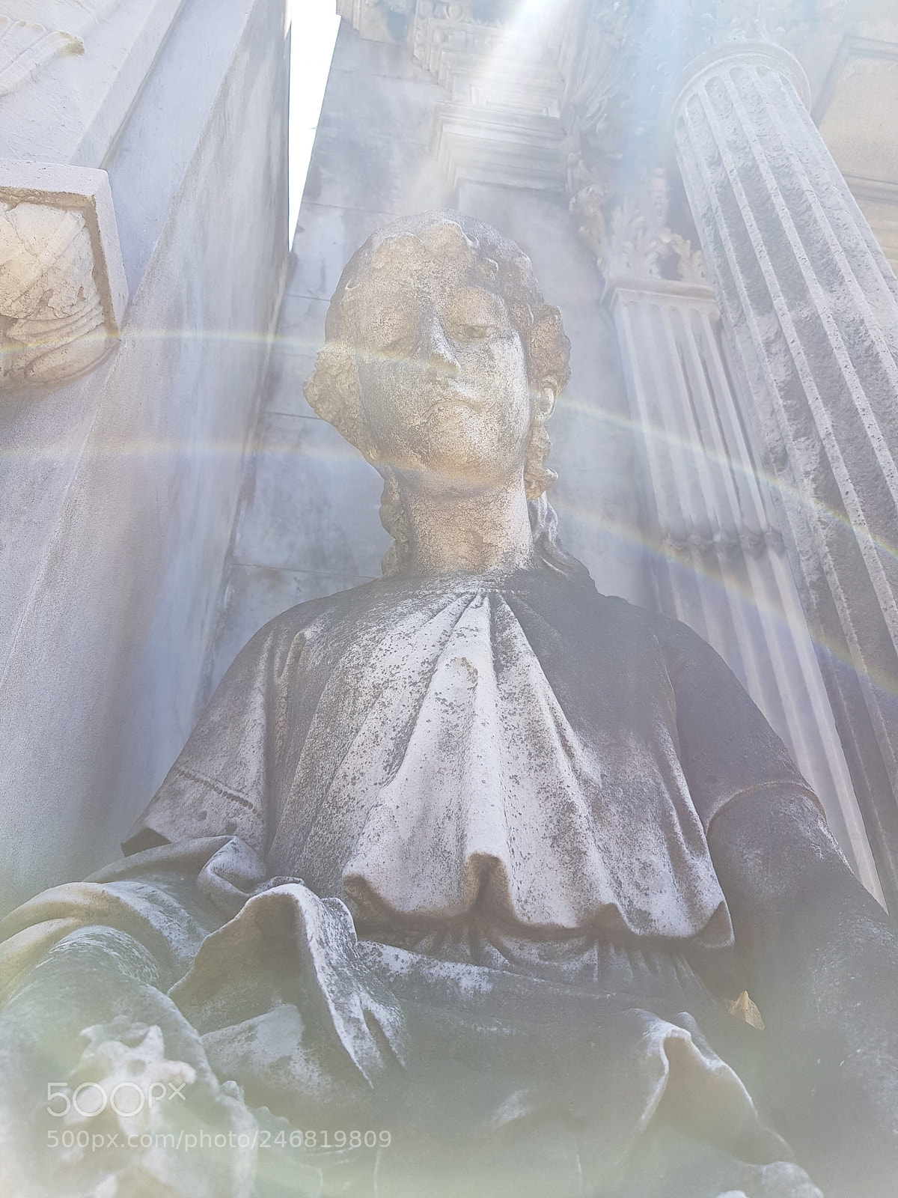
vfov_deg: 67.3
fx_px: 899
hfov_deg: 53.1
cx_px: 449
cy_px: 599
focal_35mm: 26
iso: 40
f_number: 1.7
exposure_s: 1/416
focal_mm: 4.2
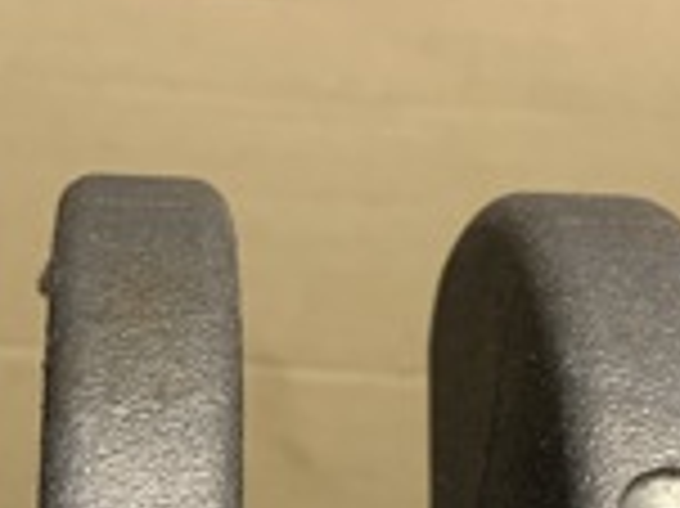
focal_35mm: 110
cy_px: 816
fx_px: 2159
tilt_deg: -30.5
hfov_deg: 17.8
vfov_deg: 12.6
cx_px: 140
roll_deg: -3.2
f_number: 1.8
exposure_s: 1/60
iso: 200
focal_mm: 4.25
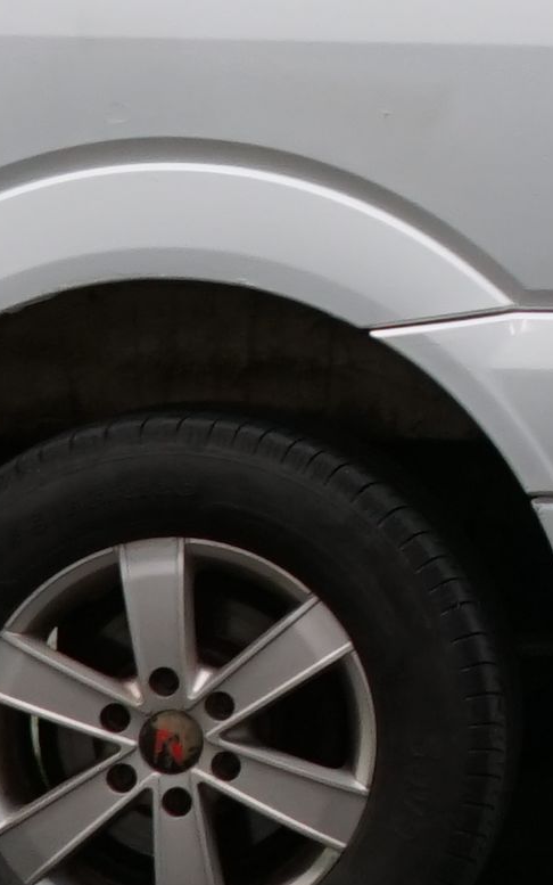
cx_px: 1615
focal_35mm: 236
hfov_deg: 5.3
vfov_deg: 8.7
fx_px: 5688
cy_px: -401
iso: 500
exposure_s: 1/50
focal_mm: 30
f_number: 5.6
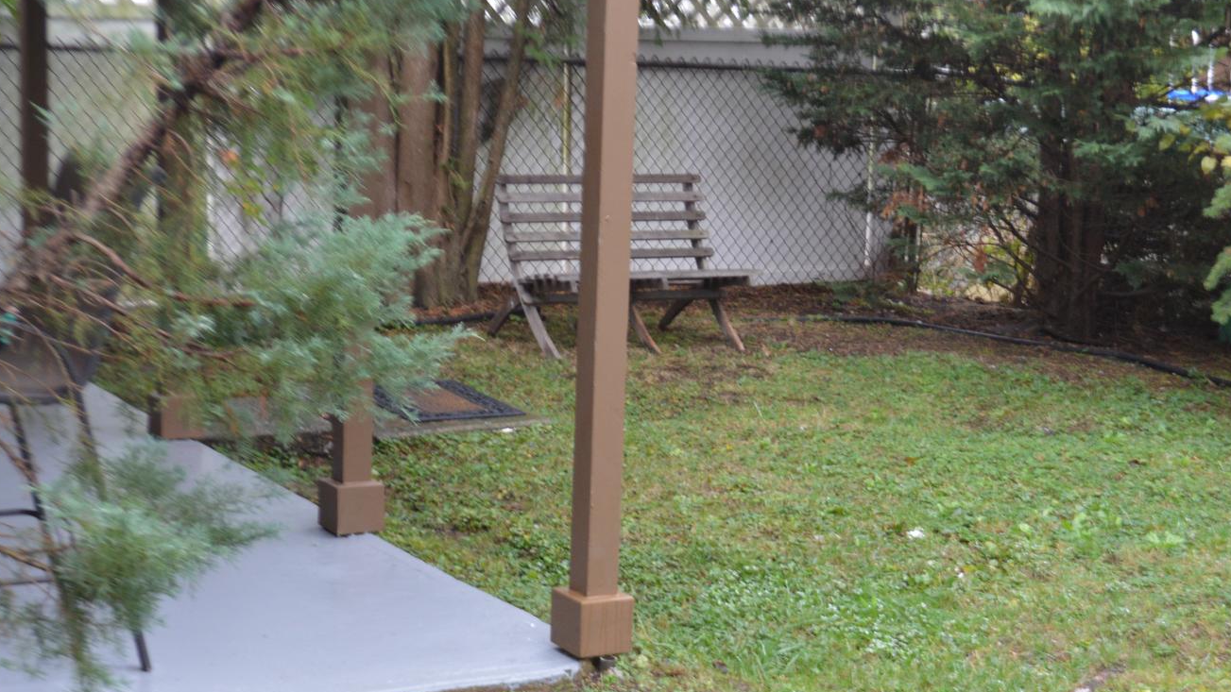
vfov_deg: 16.2
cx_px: 863
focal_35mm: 74
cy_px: 540
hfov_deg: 28.3
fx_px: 2415
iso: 400
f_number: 4.8
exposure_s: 1/100
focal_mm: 30
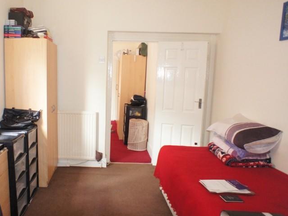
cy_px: 105
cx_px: 101
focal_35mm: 37
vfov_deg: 38.7
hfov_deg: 49.4
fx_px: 308
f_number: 2.8
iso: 1600
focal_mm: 16
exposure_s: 1/60
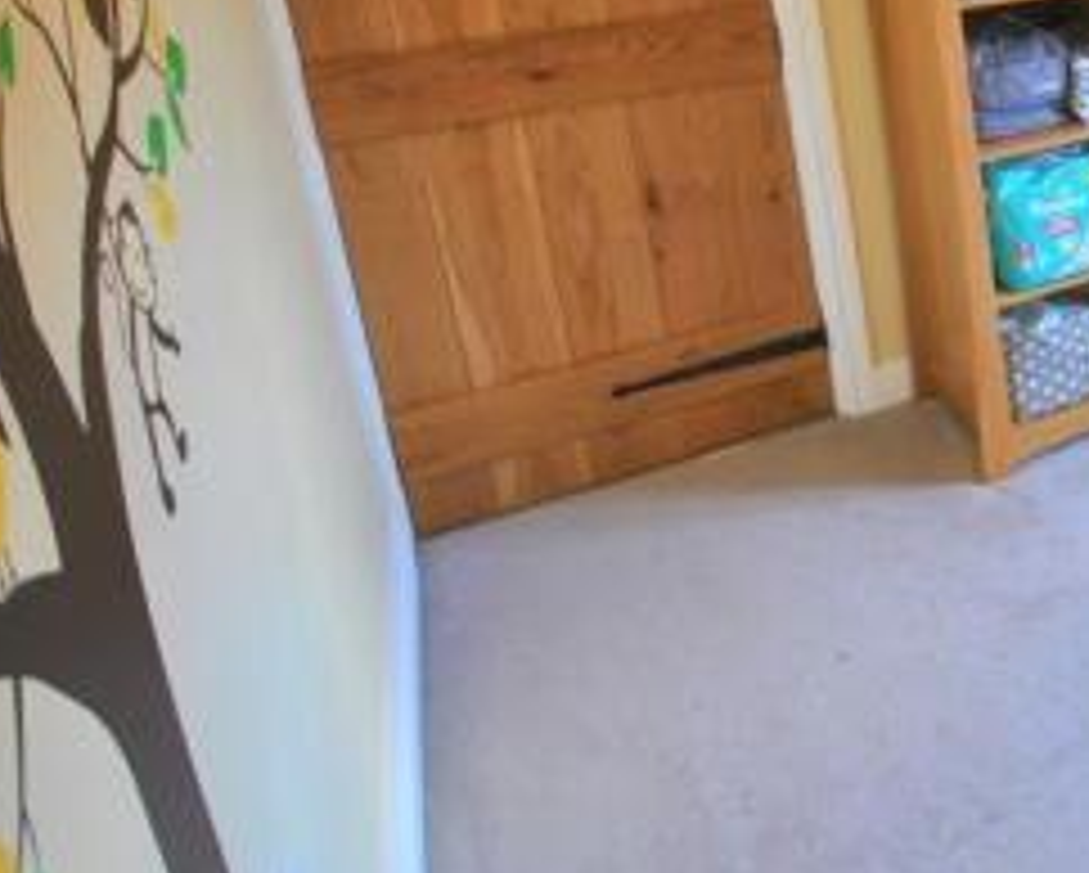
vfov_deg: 36.6
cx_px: 1397
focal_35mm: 38
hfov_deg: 34.6
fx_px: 1226
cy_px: 74
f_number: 4
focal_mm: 10
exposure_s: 1/30
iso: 360
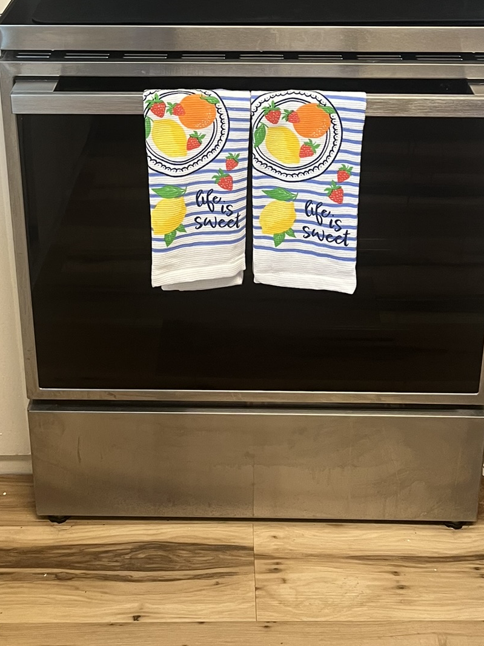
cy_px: 42
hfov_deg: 29.1
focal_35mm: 50
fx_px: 932
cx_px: 226
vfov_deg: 35.5
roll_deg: -0.6
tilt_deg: -19.7
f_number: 1.5
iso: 125
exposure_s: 1/62
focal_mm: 5.7
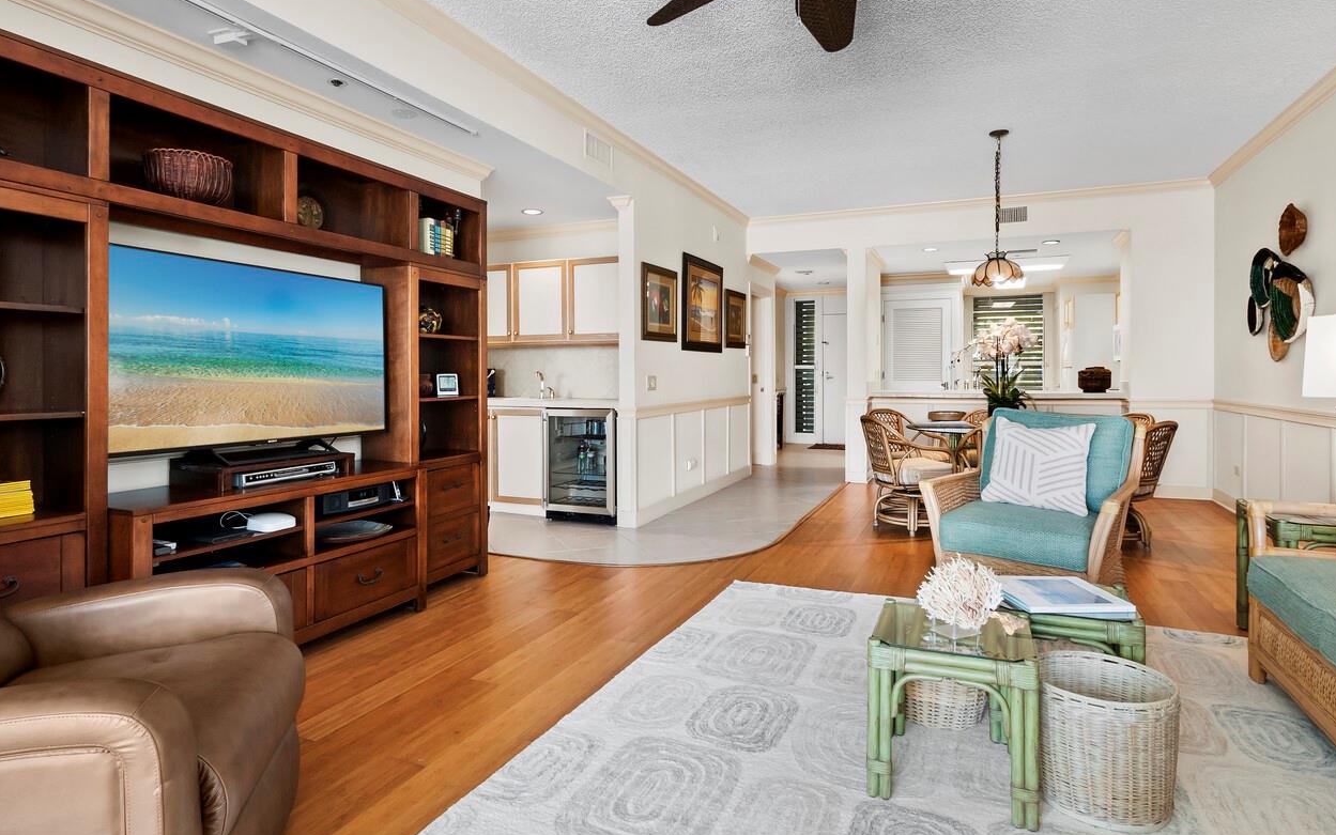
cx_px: 666
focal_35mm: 19
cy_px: 377
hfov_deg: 88.0
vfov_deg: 62.1
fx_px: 692
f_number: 10
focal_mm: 7
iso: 400
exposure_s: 1/2
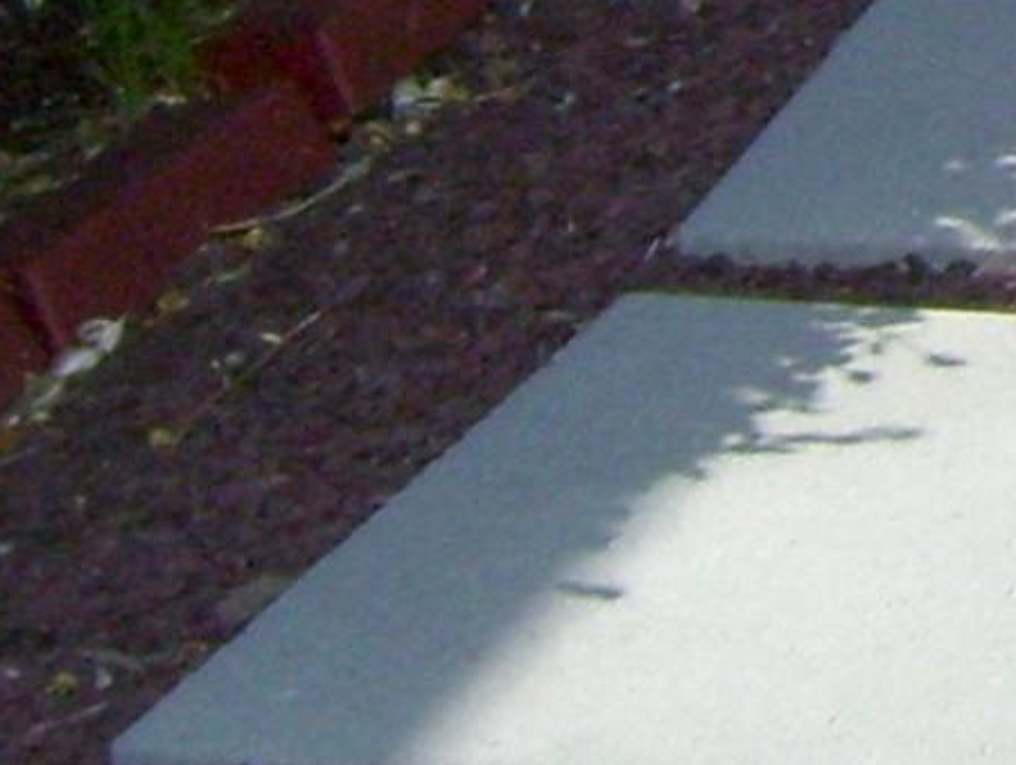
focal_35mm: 240
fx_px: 7055
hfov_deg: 7.6
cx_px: 2529
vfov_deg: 6.0
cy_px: -975
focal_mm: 6
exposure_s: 1/640
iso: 80
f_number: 4.8
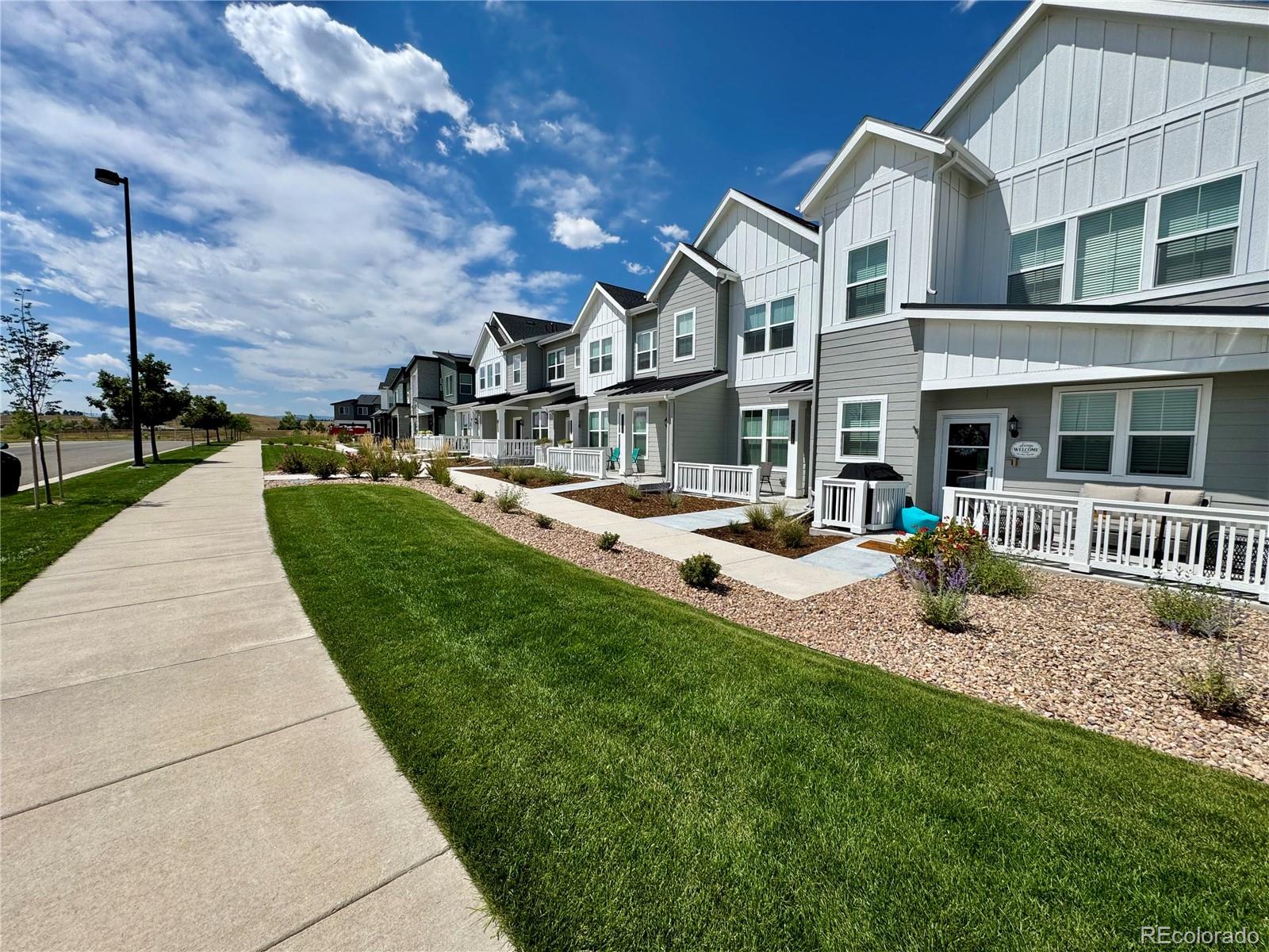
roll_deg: -0.7
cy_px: 476
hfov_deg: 102.1
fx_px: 513
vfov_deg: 85.7
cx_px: 634
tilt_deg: -4.0
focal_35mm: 14
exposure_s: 1/3390
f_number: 2.2
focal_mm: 2.22
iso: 50
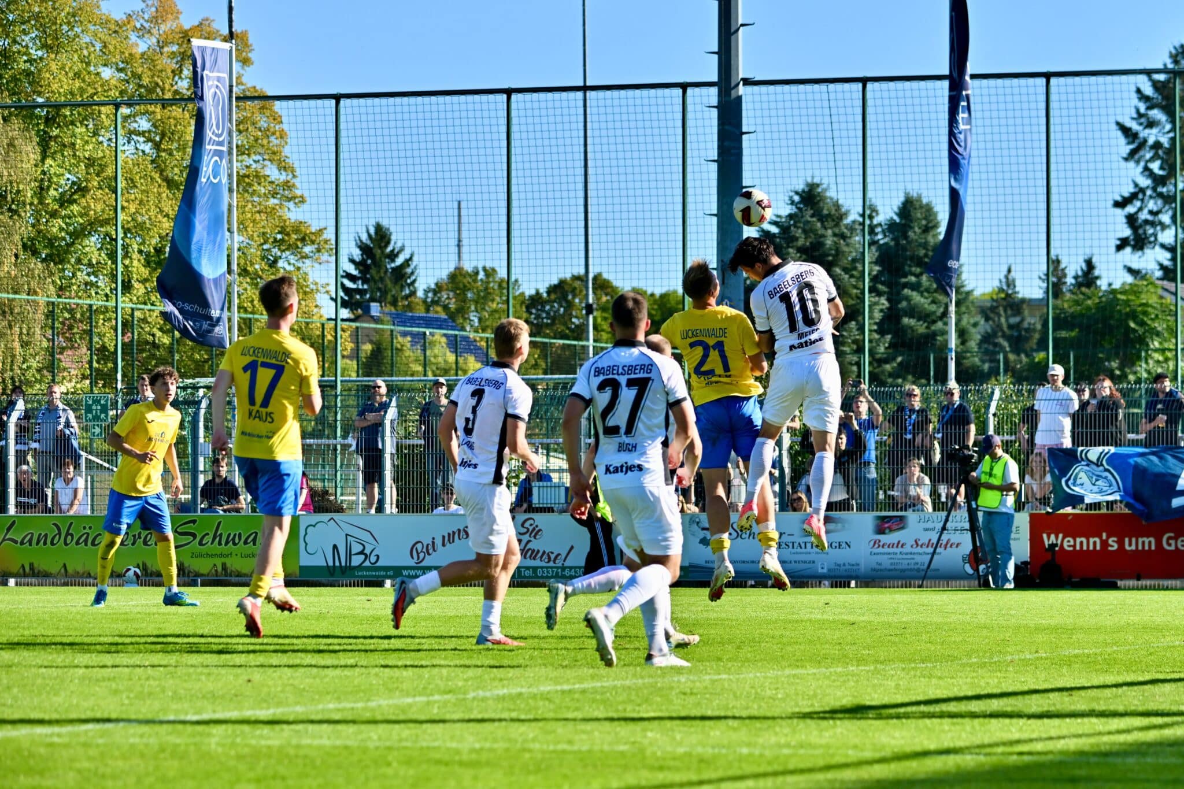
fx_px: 4110
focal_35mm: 125
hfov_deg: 16.4
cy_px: 394
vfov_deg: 11.0
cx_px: 592
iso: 220
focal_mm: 125
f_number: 4.8
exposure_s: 1/1600
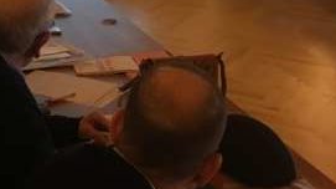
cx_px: 97
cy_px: -125
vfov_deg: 10.9
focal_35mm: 105
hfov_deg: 20.3
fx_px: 935
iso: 160
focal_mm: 4.15
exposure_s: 1/33
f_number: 2.2
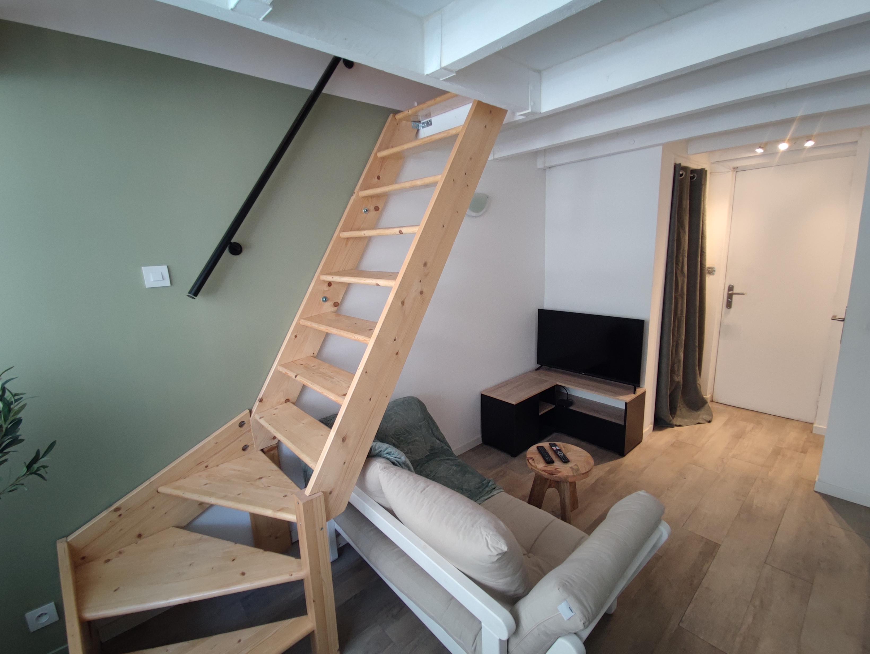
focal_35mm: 15
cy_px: 327
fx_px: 377
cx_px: 435
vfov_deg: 81.8
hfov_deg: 98.1
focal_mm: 1.65
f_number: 2.2
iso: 252
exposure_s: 1/33
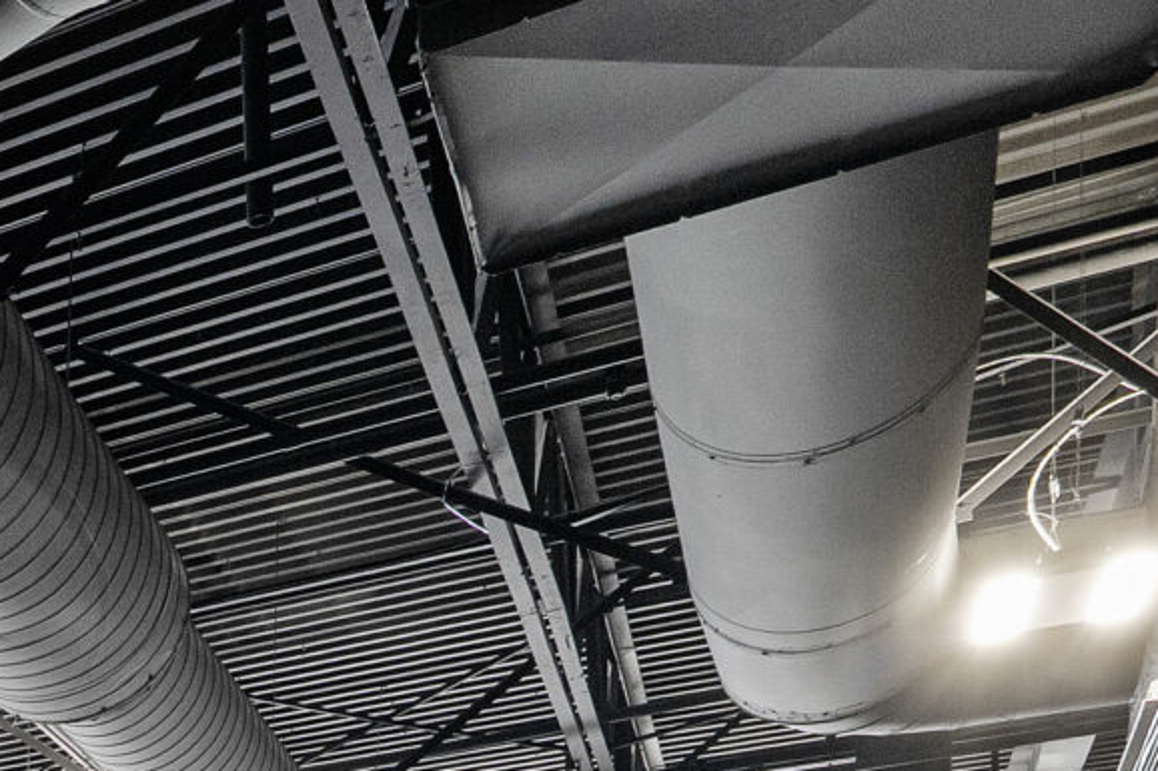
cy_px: 1577
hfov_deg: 19.8
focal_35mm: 62
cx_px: -1084
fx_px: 1994
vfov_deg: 16.3
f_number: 10
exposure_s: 1/3
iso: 500
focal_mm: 14
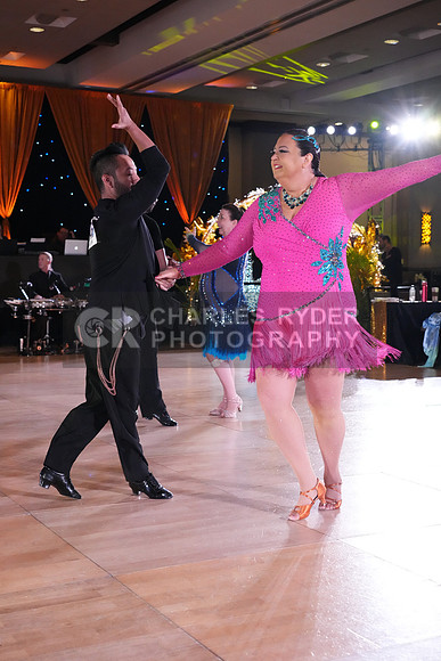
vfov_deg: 40.3
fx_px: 900
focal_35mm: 49
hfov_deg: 27.5
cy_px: 330
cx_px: 220
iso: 8000
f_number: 5.6
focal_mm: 49
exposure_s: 1/400
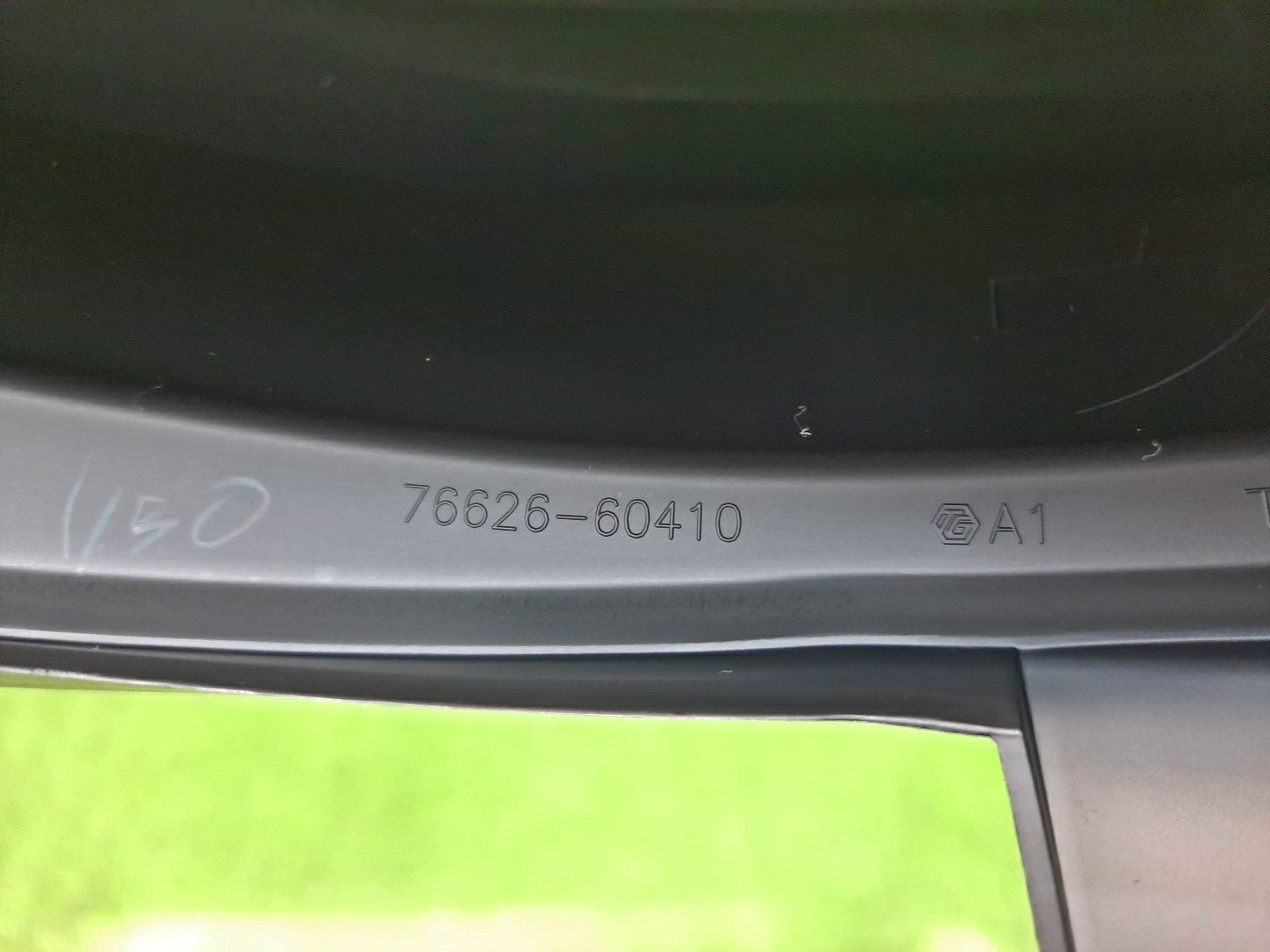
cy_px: 476
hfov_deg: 69.4
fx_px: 917
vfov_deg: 54.9
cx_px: 635
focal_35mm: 25
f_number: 2
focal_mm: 4.6
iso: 326
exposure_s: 1/33
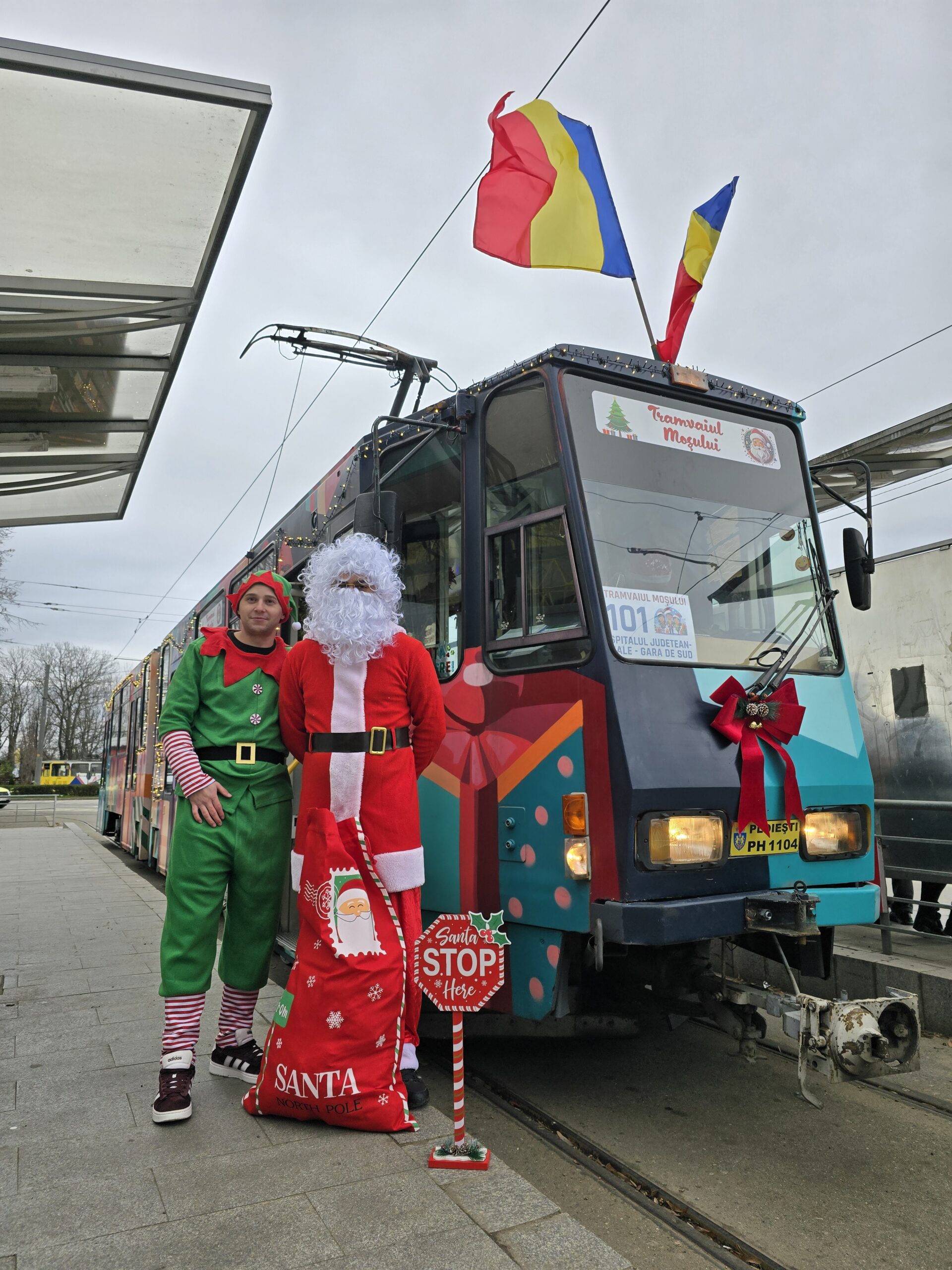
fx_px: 843
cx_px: 476
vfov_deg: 73.9
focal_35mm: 23
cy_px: 635
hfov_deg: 58.9
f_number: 1.7
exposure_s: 1/180
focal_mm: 6.3
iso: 20
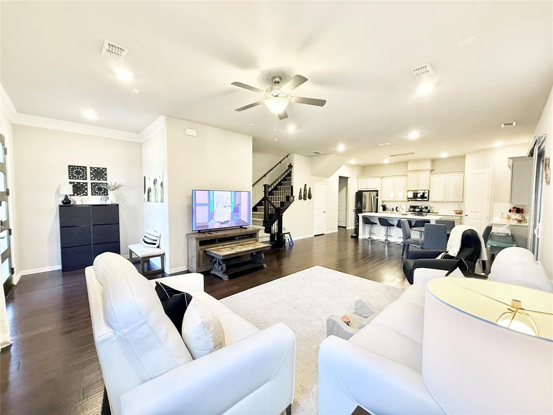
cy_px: 208
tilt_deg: -2.7
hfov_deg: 102.1
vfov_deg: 85.7
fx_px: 224
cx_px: 276
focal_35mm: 14
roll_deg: -0.5
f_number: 2.2
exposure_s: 1/60
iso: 320
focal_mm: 2.22
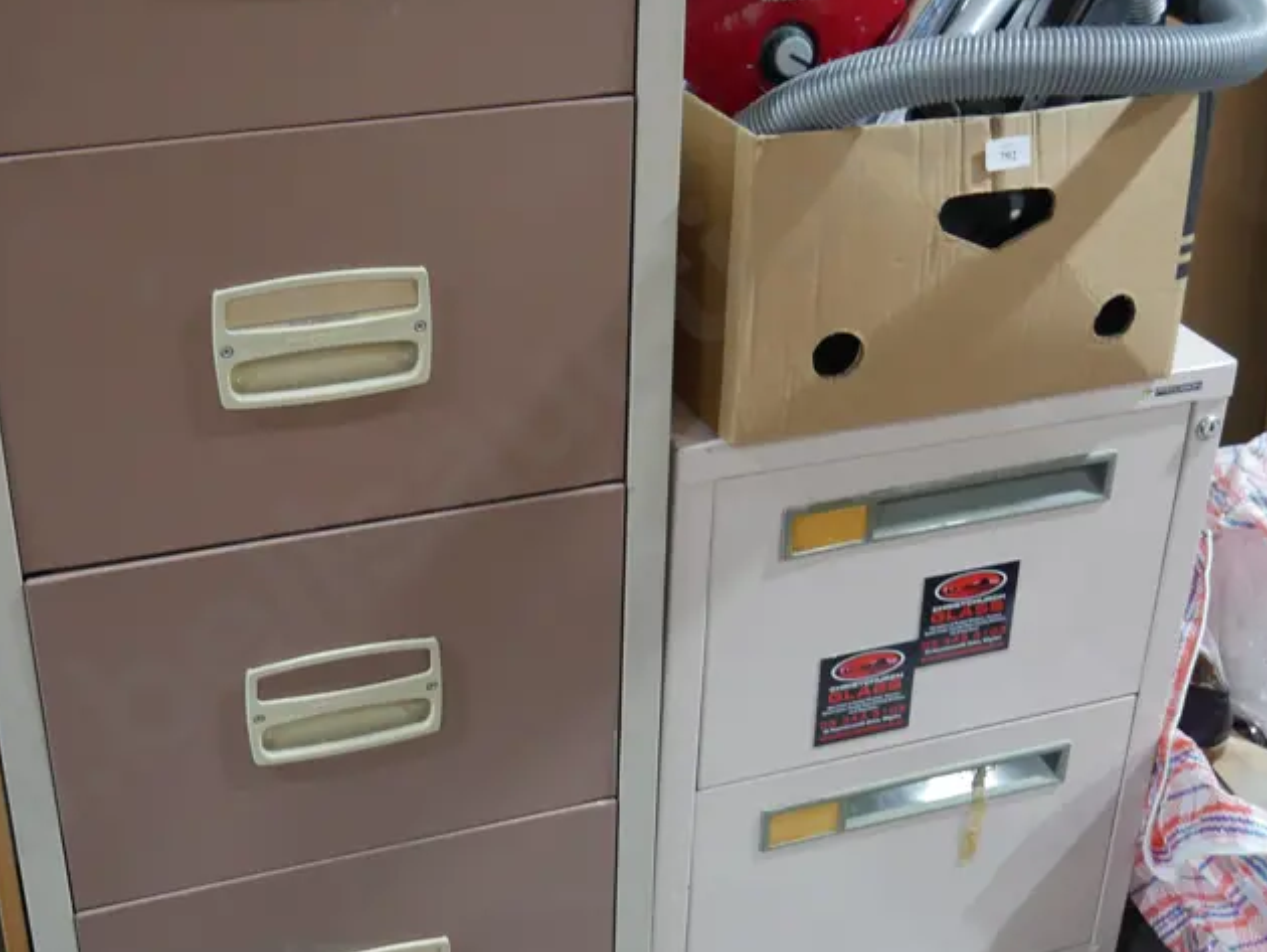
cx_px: 555
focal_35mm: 52
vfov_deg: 28.0
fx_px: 1904
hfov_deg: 36.8
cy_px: 402
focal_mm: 16
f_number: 3.6
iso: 640
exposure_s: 1/60
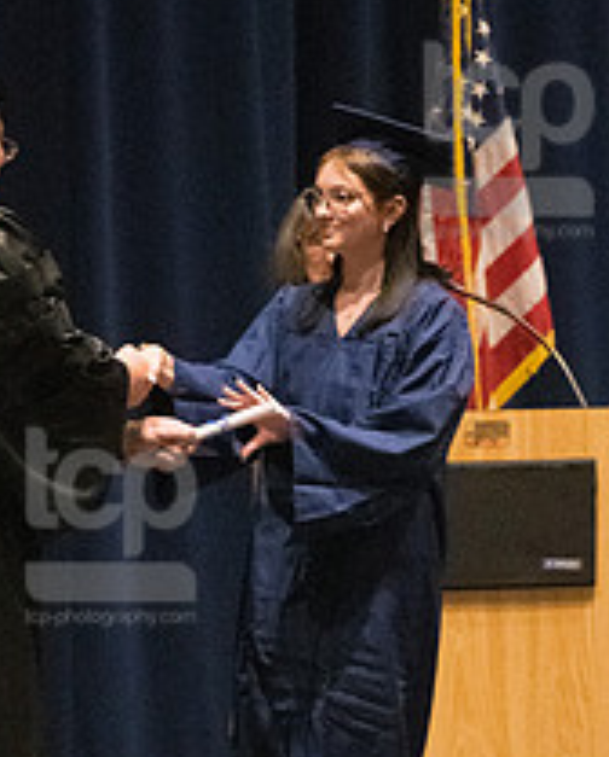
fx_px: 9143
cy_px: 525
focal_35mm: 407
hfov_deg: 3.8
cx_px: 111
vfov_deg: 4.7
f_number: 4.5
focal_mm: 135
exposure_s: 1/250
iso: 8000
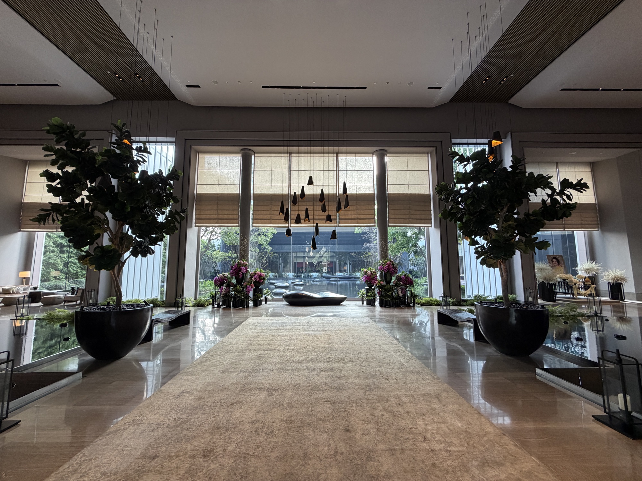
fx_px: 260
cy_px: 240
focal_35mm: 14
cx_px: 321
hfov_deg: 102.1
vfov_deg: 85.7
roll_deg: +0.1
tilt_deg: +4.8
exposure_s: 1/100
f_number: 2.2
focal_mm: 2.22
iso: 250
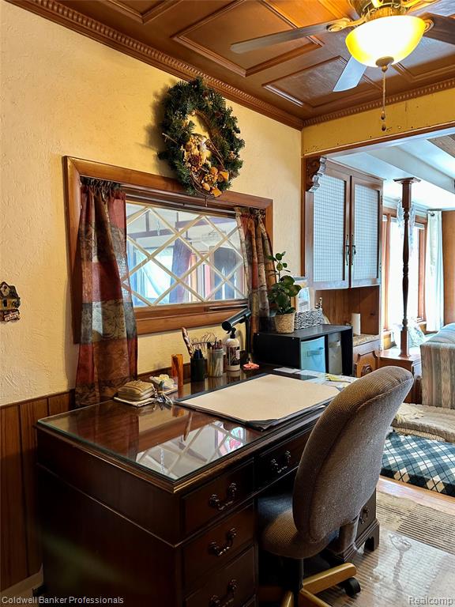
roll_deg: +0.9
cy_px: 304
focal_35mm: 24
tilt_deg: -3.8
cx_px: 228
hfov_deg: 56.8
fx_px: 421
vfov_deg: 71.6
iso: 320
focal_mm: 6.86
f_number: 1.78
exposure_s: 1/60
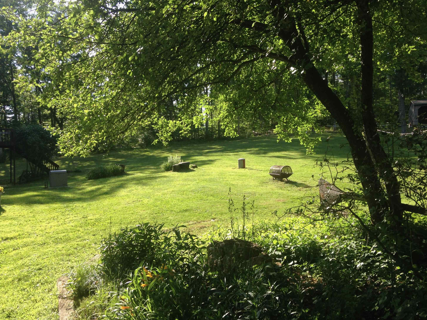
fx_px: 432
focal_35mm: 35
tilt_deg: -0.5
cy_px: 160
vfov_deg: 40.7
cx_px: 221
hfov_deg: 52.6
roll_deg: +3.7
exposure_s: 1/484
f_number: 2.4
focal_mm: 4.12
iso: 50
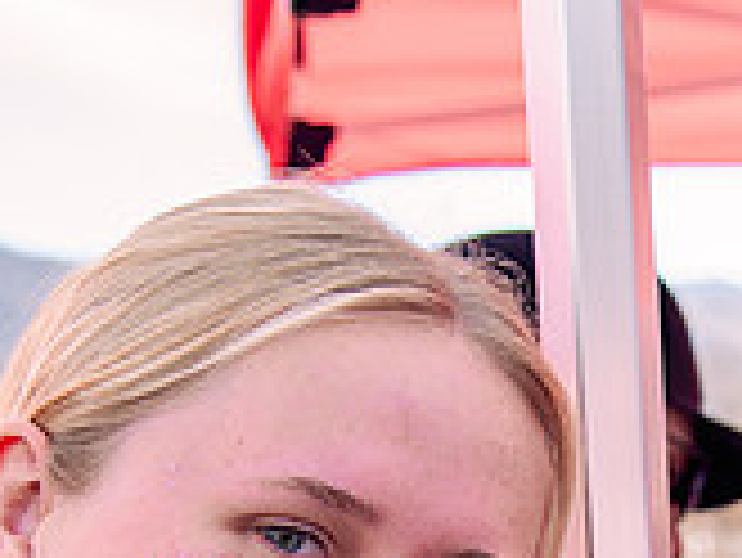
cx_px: 800
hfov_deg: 11.1
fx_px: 3775
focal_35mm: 176
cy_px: 809
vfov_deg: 8.3
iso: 800
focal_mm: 46
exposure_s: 1/640
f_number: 5
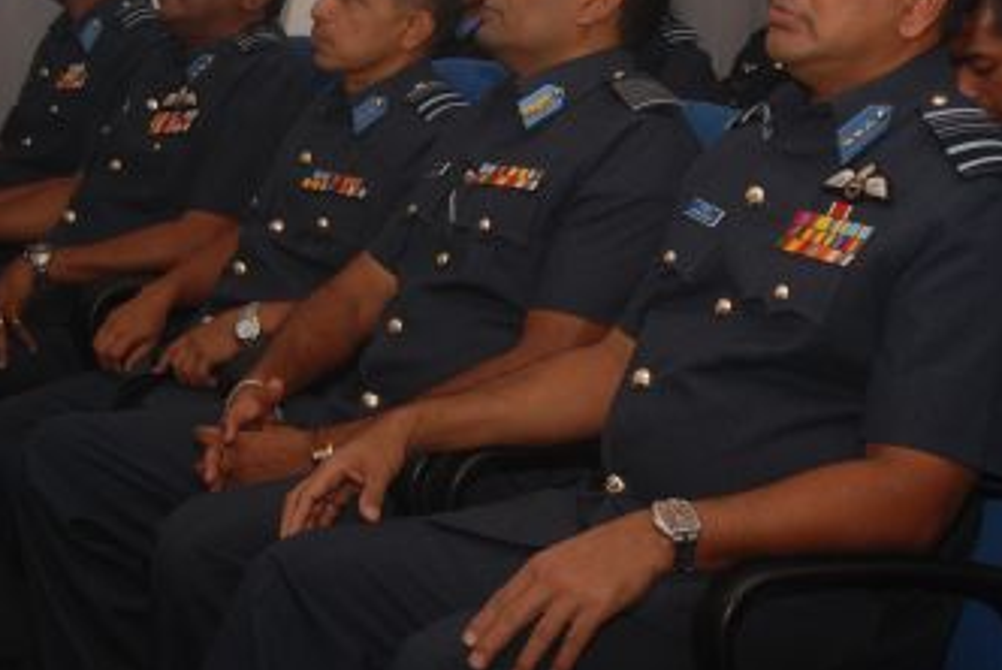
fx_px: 2644
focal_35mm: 95
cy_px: 326
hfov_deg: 21.5
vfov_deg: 14.4
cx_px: 468
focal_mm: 35
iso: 200
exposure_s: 1/100
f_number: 6.3
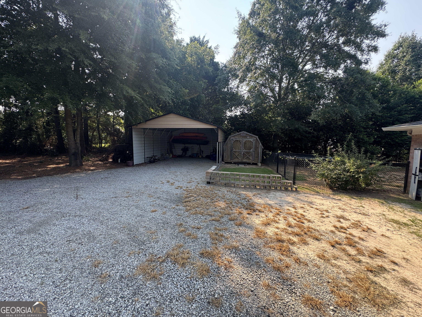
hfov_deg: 102.1
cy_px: 158
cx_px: 211
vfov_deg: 85.7
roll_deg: -0.2
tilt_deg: -5.9
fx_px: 171
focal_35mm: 14
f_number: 2.2
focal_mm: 2.22
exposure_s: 1/281
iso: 40
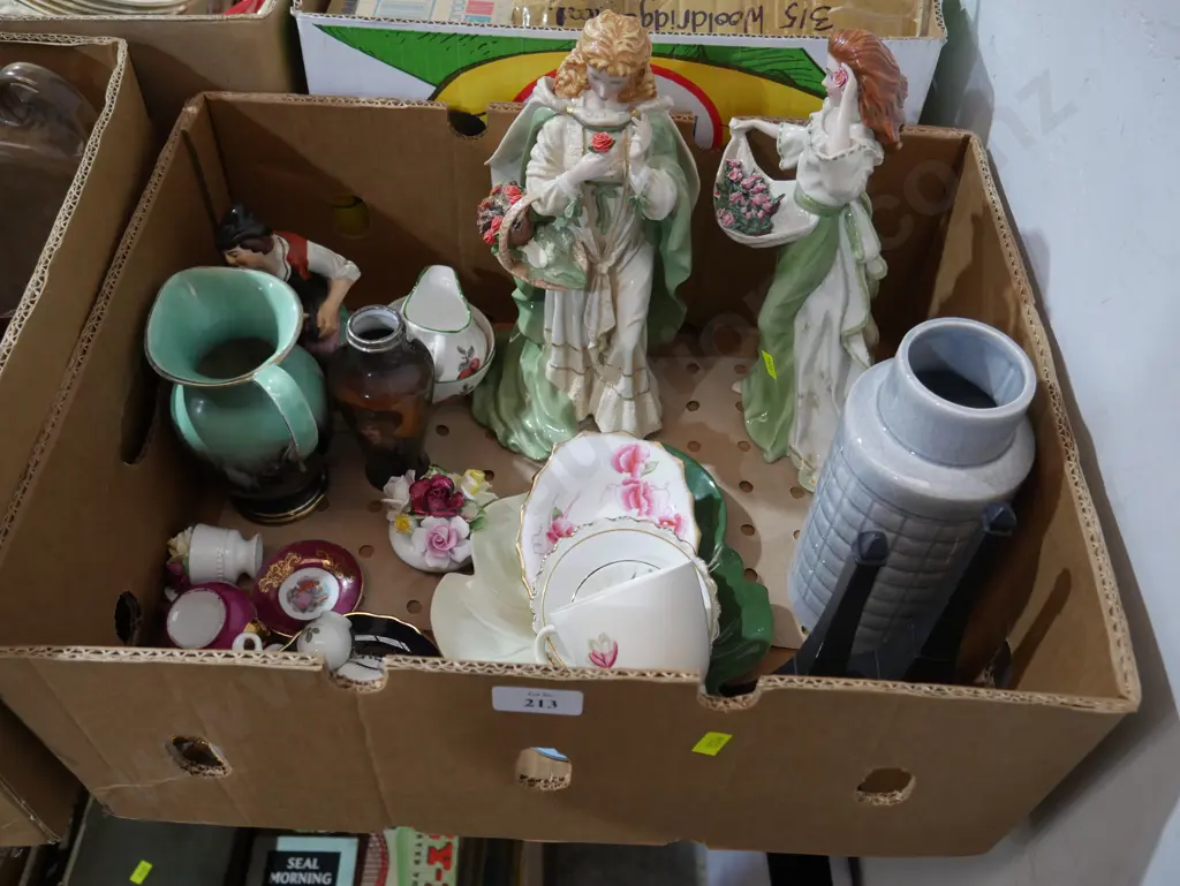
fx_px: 1091
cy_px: 443
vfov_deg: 44.2
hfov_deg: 56.8
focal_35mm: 32
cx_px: 590
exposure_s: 1/60
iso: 1000
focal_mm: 16
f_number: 3.6
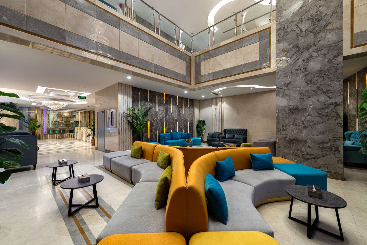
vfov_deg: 81.2
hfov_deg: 104.2
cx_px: 184
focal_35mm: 14
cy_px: 122
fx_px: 143
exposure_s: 1.3
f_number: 10
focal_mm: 14
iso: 100
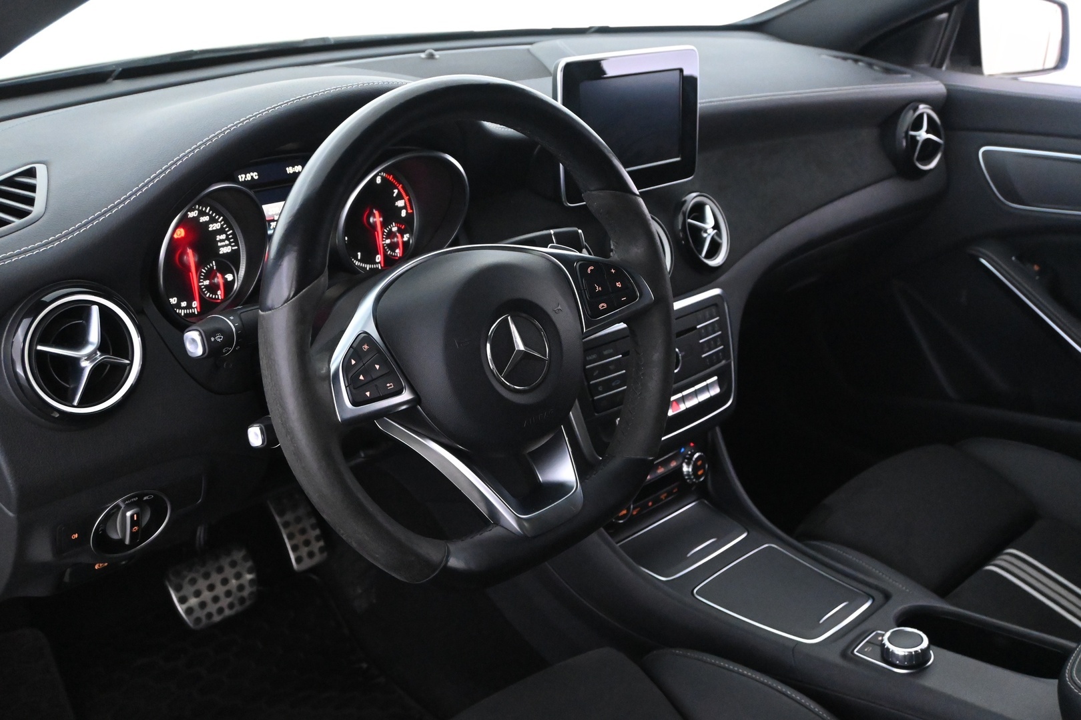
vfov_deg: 36.2
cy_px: 360
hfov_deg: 52.2
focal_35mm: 37
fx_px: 1103
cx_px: 540
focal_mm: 24.5
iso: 7200
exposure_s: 1/40
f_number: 5
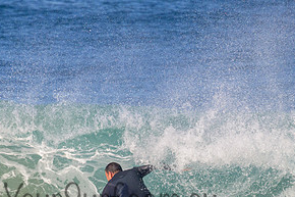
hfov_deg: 1.5
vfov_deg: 1.0
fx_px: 11138
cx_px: 109
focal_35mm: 1360
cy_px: 189
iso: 1000
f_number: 11
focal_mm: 680
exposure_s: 1/2000
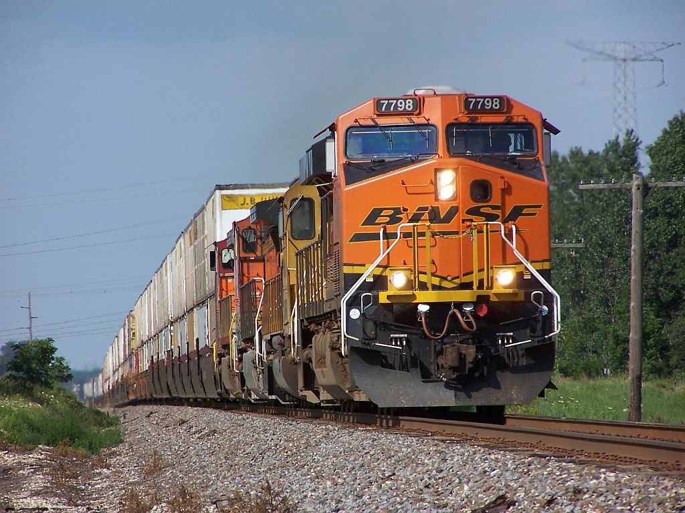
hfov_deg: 5.2
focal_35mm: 380
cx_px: 342
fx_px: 7520
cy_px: 256
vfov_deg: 3.9
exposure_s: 1/750
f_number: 4.5
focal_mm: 63
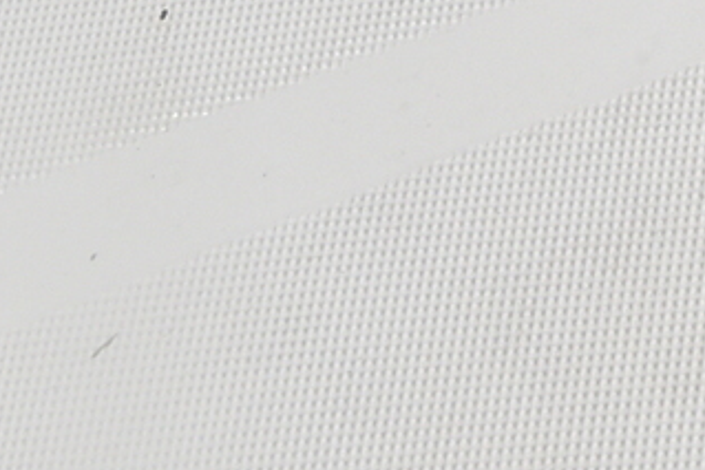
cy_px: -1146
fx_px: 4604
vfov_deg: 5.4
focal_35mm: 235
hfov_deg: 8.1
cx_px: 1713
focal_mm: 20
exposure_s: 1/640
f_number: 13
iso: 200
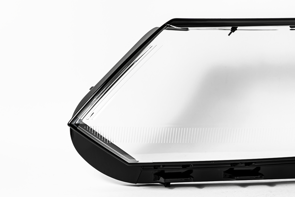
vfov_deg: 9.4
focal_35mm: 146
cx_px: 291
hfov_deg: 13.9
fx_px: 1196
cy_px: 79
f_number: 8
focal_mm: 71
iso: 100
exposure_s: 1/200
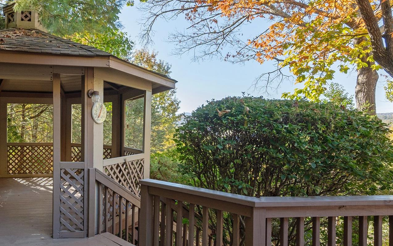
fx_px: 246
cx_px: 94
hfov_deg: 71.4
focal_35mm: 23
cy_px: 123
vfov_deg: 53.0
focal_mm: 14
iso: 320
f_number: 7.1
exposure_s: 1/80
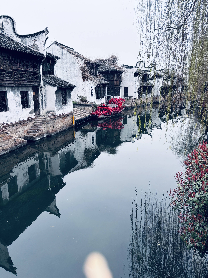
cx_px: 104
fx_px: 208
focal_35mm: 26
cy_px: 139
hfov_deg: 53.1
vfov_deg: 67.3
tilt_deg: -14.3
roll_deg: -0.9
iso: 40
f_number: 1.6
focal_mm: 5.96
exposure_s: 1/179
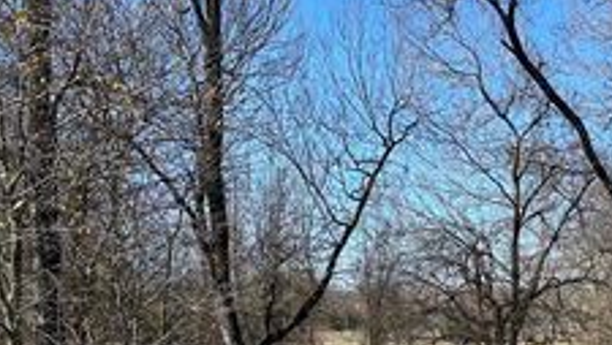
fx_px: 942
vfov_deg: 19.4
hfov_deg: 31.9
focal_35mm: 58
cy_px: 433
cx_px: 672
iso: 80
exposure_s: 1/2252
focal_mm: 6.86
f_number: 1.78
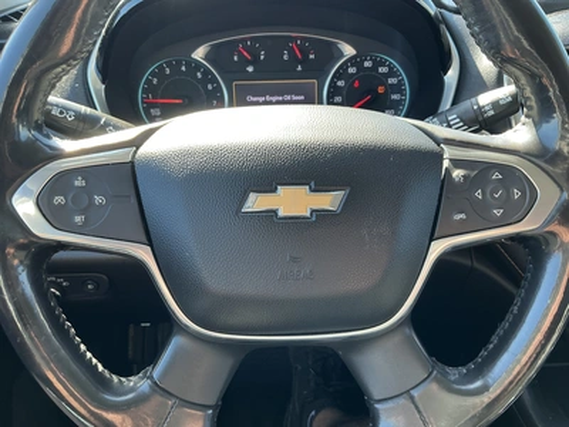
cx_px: 284
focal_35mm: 28
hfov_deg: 63.4
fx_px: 460
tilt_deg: -29.0
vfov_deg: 49.7
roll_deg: +1.5
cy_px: 214
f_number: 1.8
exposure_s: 1/92
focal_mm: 3
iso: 64
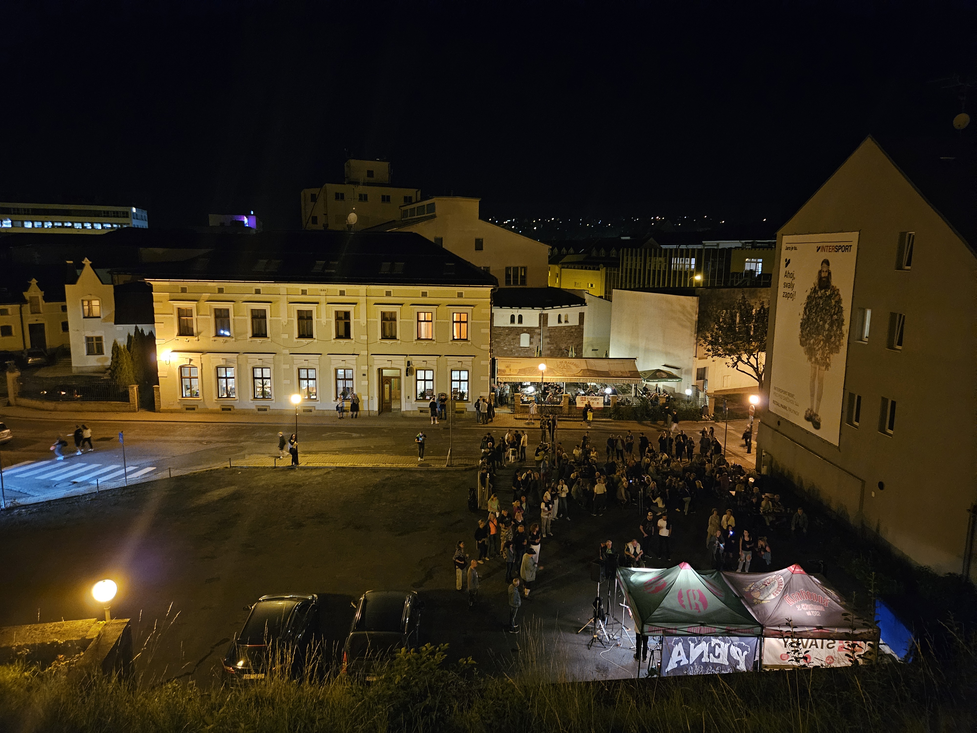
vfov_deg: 58.9
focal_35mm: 23
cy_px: 366
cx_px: 488
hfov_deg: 73.9
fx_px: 649
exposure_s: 1/25
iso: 1250
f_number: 1.8
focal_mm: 5.4
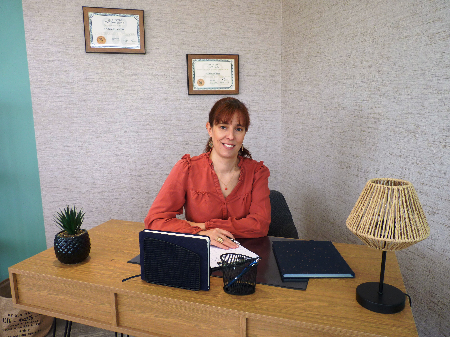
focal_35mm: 27
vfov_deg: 51.4
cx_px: 225
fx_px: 351
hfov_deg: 65.3
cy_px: 168
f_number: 2.8
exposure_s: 1/30
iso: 125
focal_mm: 4.8
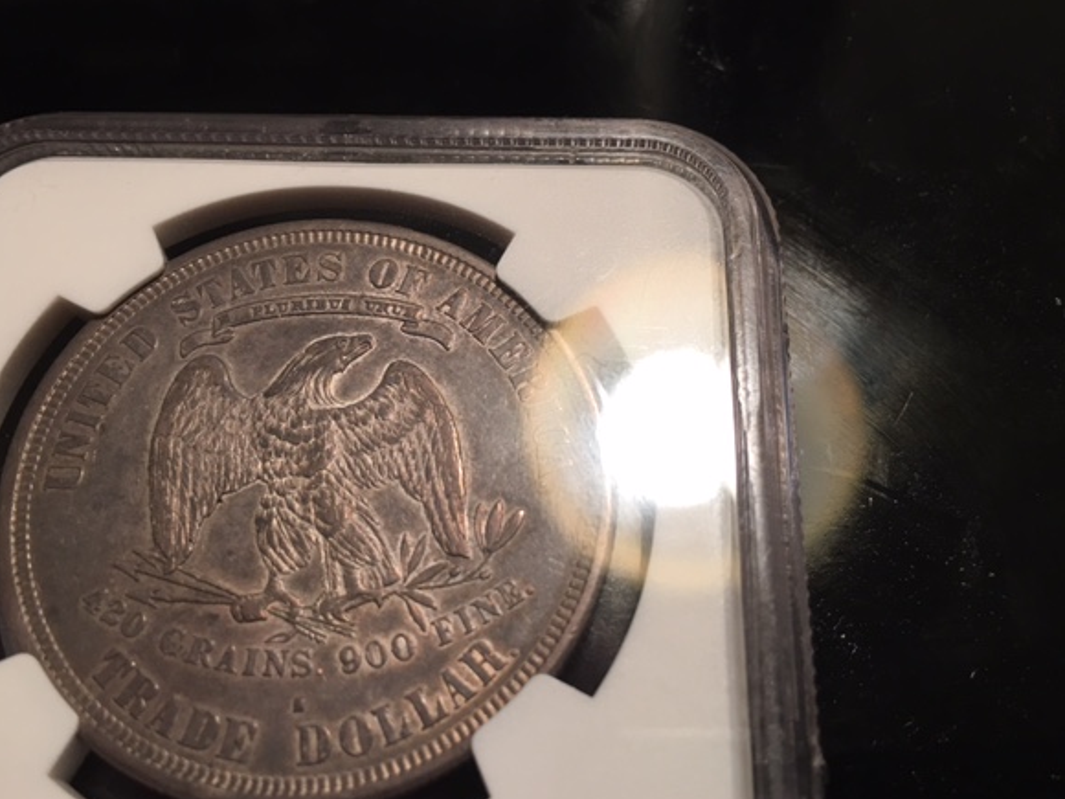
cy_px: 400
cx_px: 488
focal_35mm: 32
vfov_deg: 44.2
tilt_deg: -65.9
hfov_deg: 56.7
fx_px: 985
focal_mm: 4.15
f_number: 2.2
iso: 32
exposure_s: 1/30
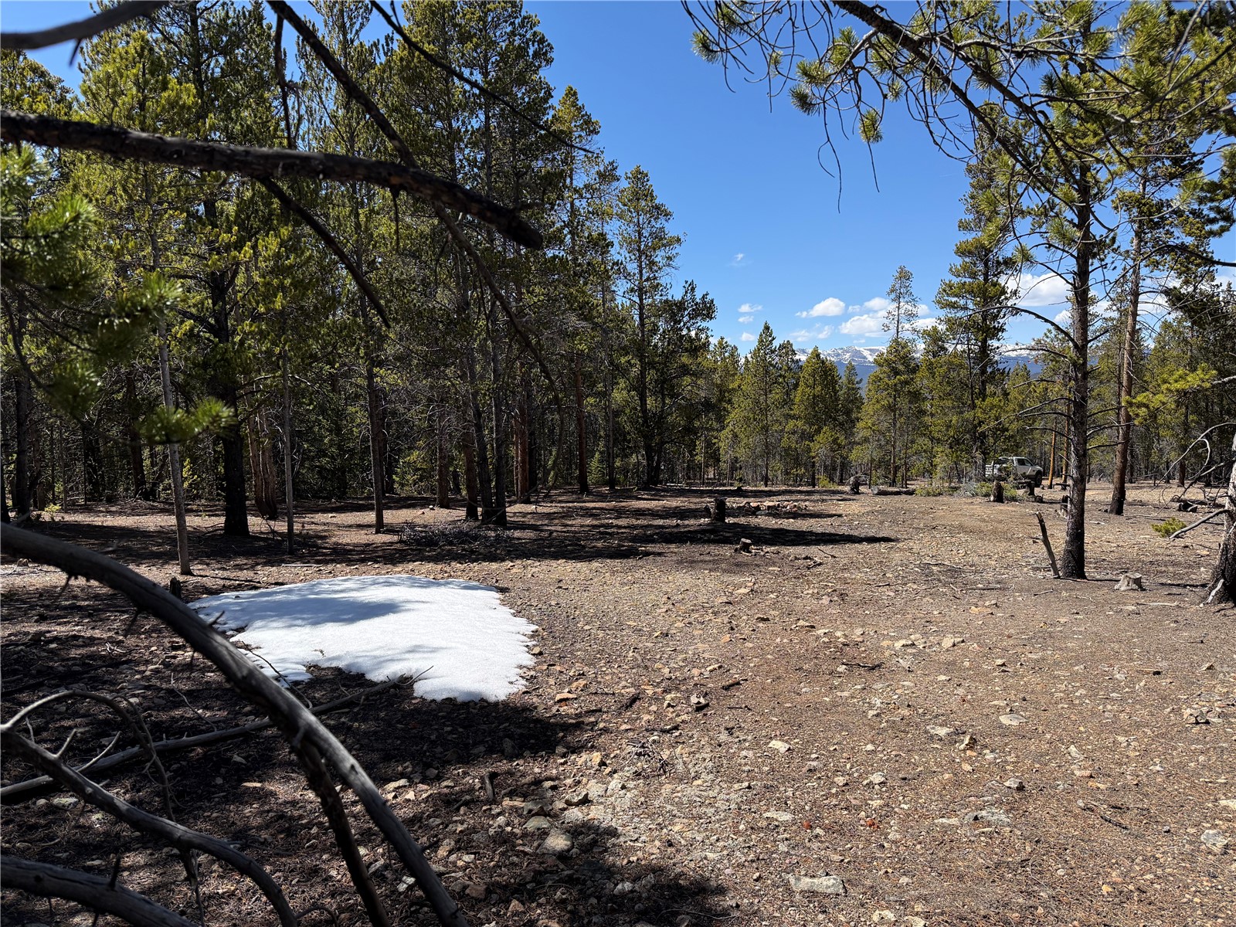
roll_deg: +1.7
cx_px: 618
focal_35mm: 24
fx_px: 857
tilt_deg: -4.6
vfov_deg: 56.8
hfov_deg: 71.6
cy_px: 464
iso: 100
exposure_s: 1/3759
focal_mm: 6.76
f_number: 1.78
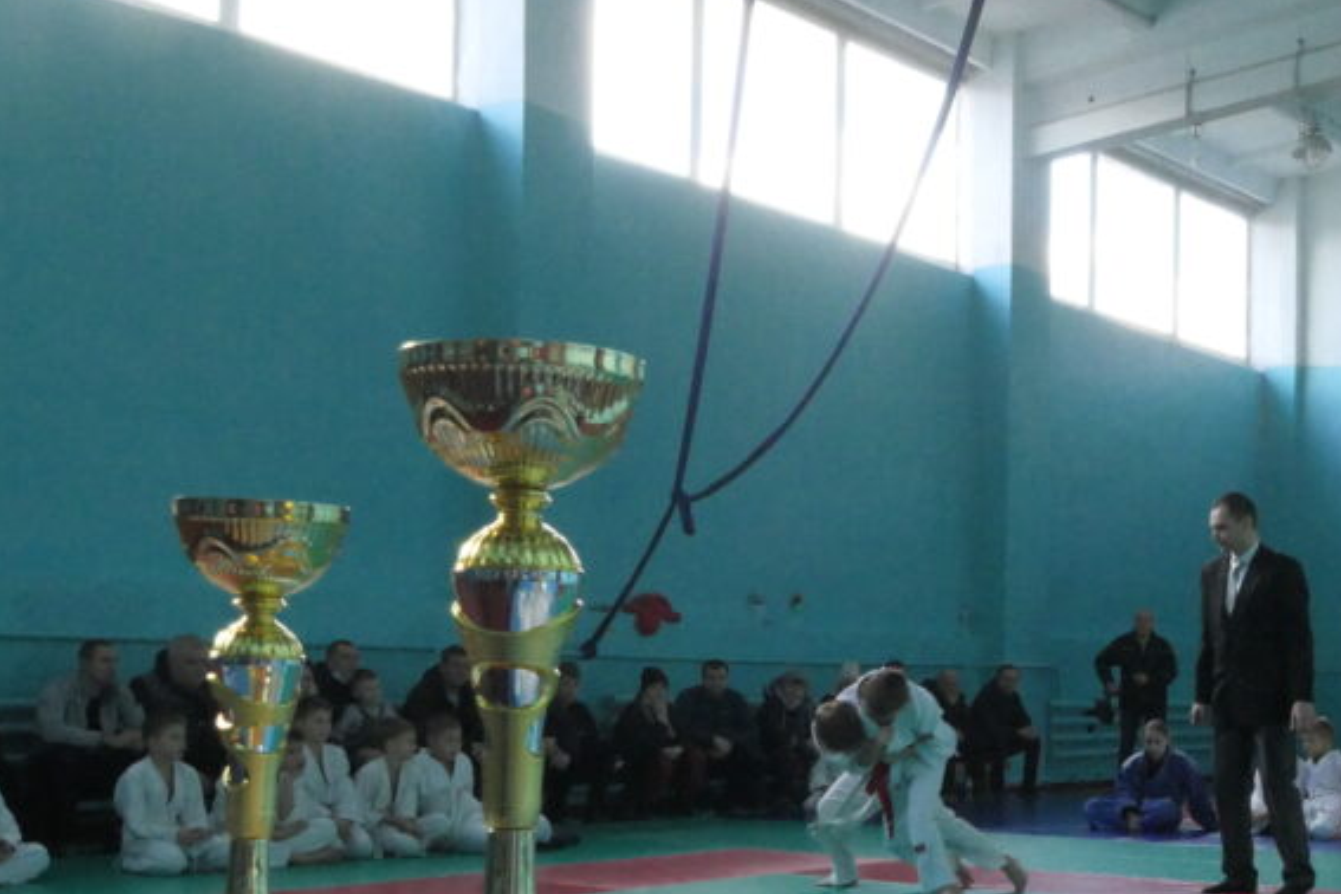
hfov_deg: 36.2
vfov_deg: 24.8
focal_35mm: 54
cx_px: 979
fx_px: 2011
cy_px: 679
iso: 3200
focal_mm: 12.4
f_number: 10
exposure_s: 1/100
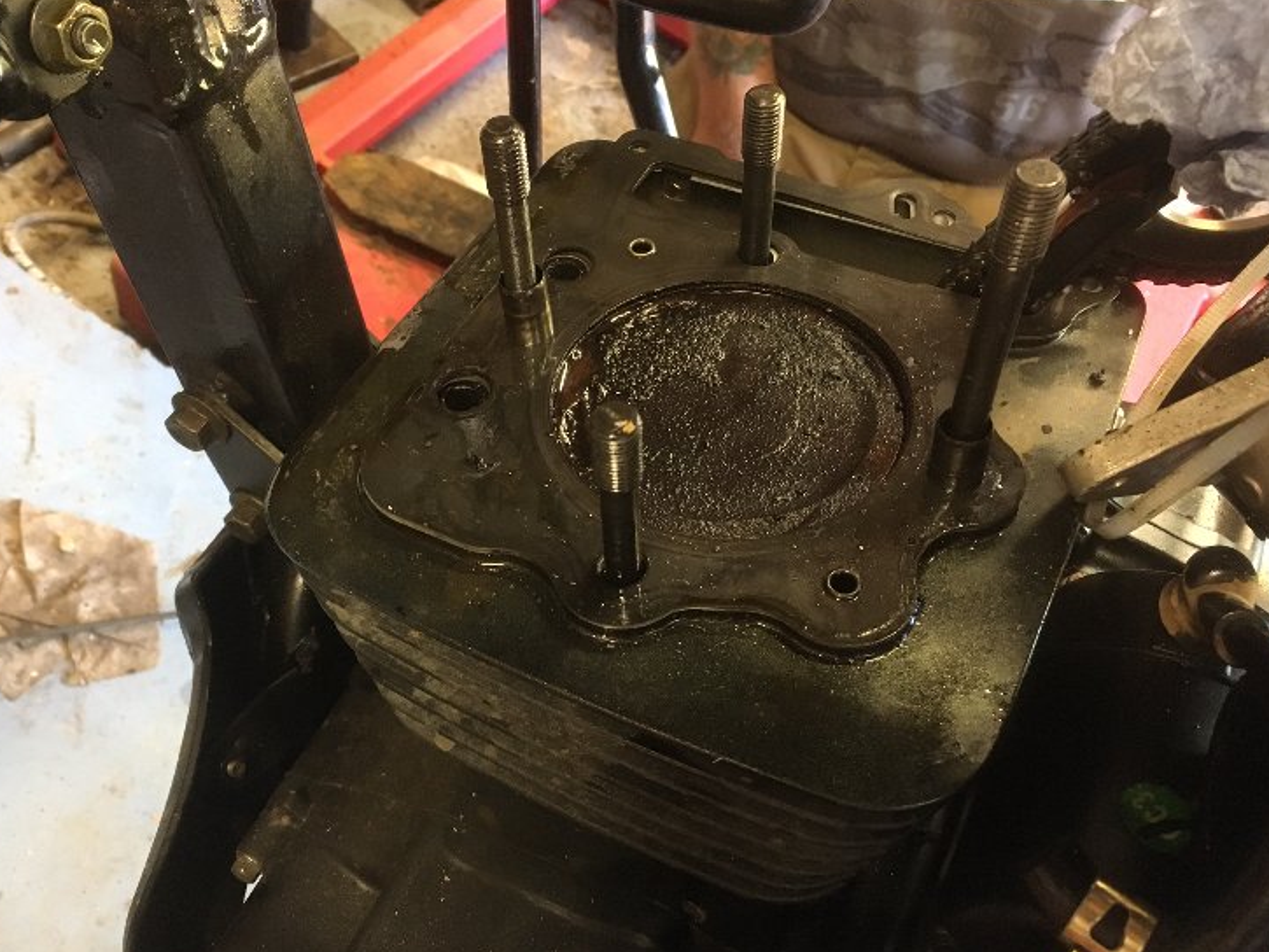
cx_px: 590
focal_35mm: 32
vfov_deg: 44.2
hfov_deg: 56.8
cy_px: 490
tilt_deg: -54.8
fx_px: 1173
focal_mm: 4.15
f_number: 2.2
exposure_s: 1/25
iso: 250
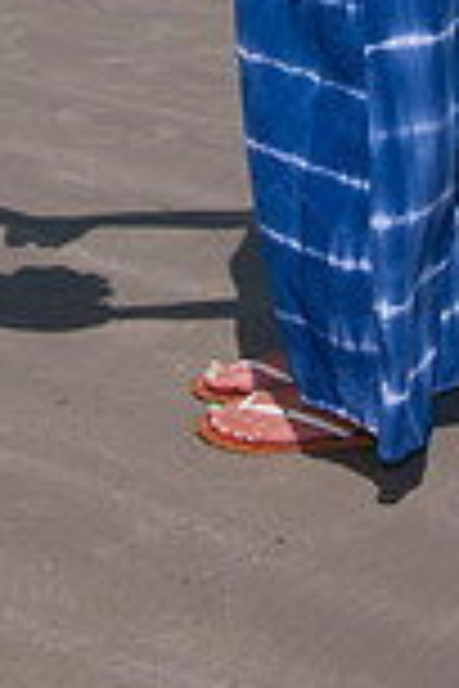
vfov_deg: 14.6
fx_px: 2524
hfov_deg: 10.3
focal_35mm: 132
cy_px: -310
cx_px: 52
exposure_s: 1/250
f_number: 11
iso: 100
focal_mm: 30
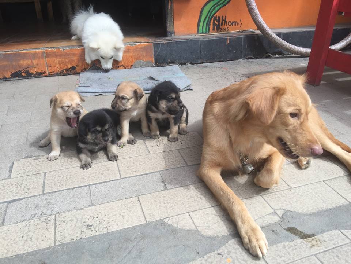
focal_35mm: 29
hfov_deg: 61.7
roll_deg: +0.8
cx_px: 176
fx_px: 294
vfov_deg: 48.2
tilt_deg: -24.3
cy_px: 132
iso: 32
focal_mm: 4.15
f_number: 2.2
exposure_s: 1/373
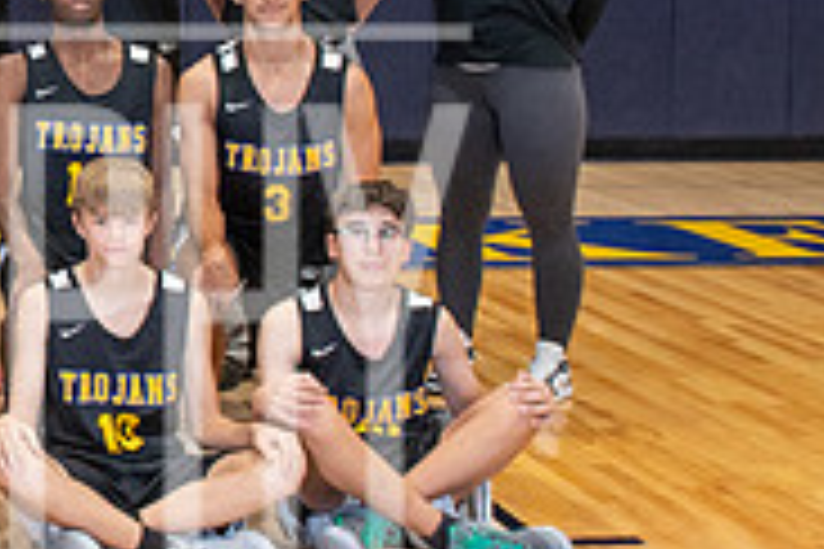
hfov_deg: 19.2
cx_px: -288
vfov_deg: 14.0
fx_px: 2220
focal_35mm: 97
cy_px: 110
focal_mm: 24
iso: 2000
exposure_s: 1/200
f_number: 4.5
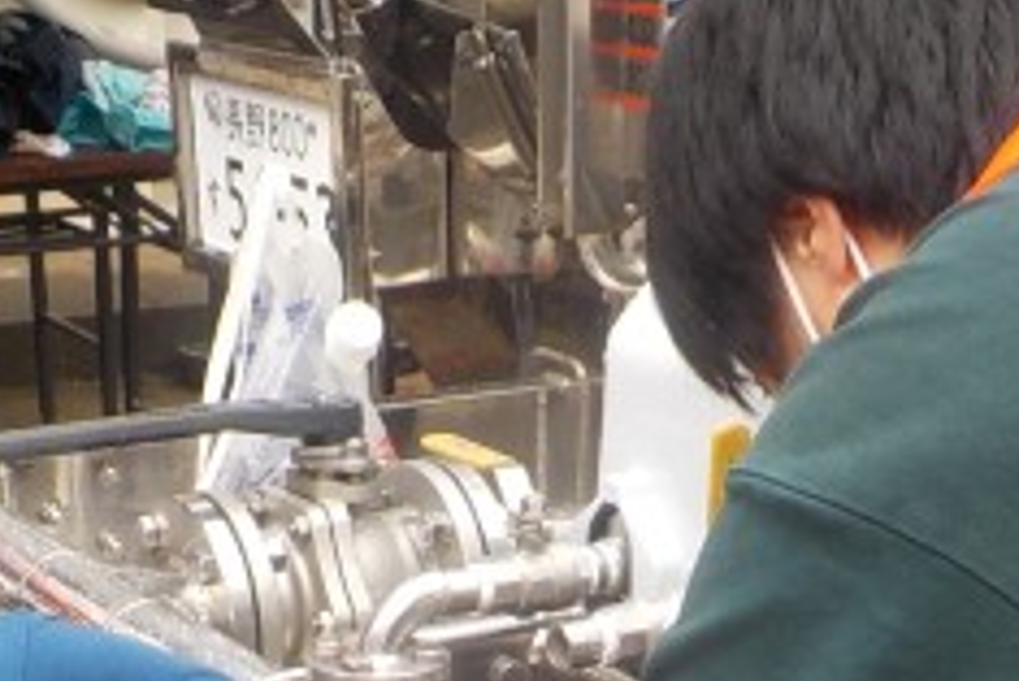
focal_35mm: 85
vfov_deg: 15.0
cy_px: 993
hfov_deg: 23.9
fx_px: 2407
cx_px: 416
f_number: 3.3
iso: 125
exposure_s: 1/125
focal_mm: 4.1
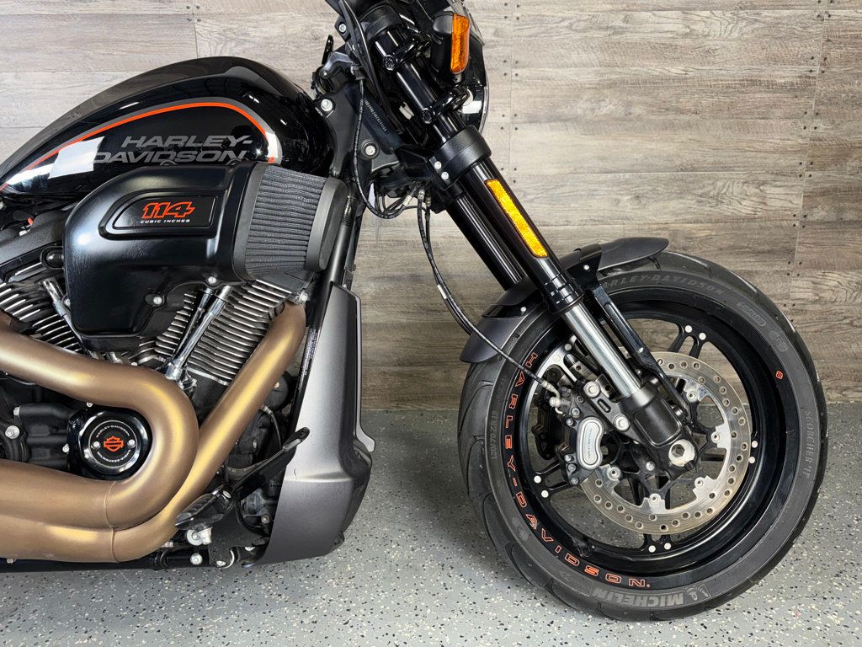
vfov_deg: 56.8
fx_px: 598
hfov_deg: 71.6
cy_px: 324
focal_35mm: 24
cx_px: 431
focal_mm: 6.76
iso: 64
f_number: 1.78
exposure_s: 1/22
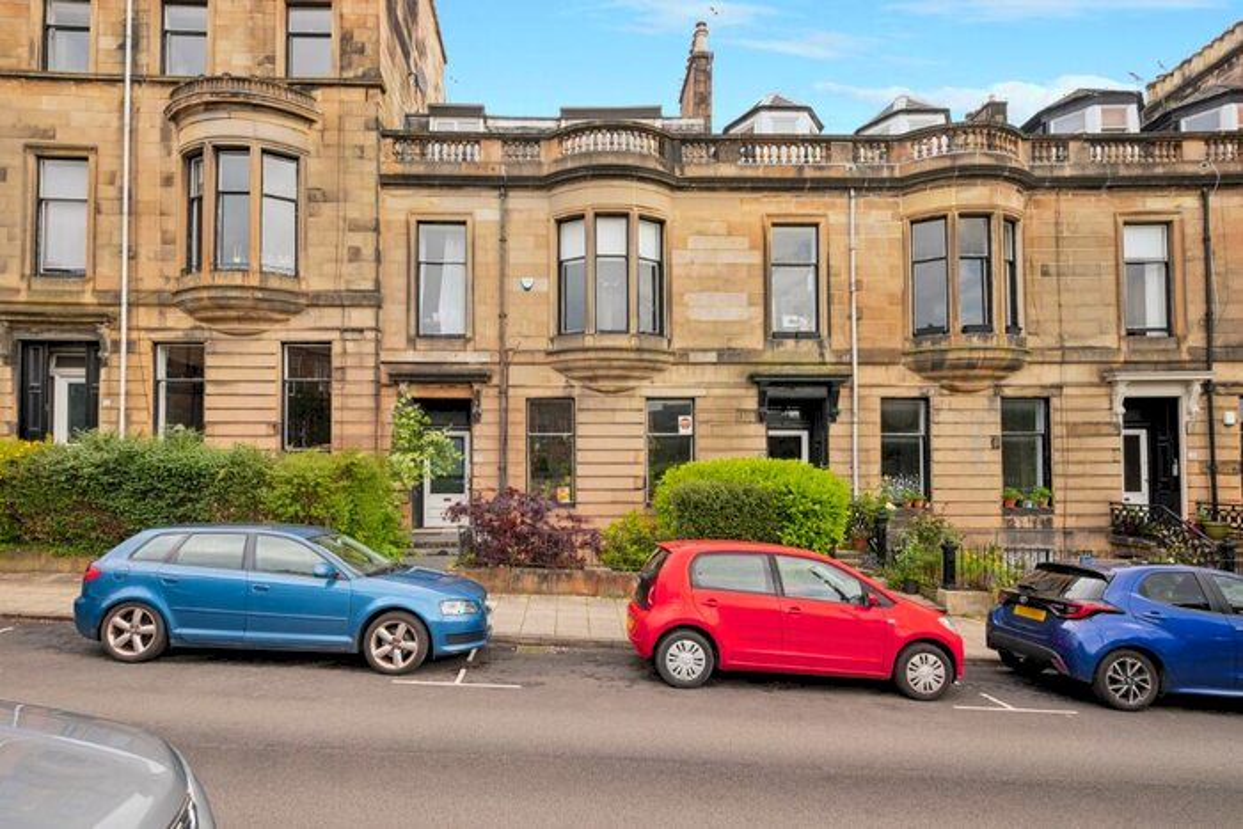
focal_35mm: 18
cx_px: 622
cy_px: 414
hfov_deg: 91.6
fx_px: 604
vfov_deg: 68.9
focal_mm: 17.5
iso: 100
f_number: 13
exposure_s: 1/13
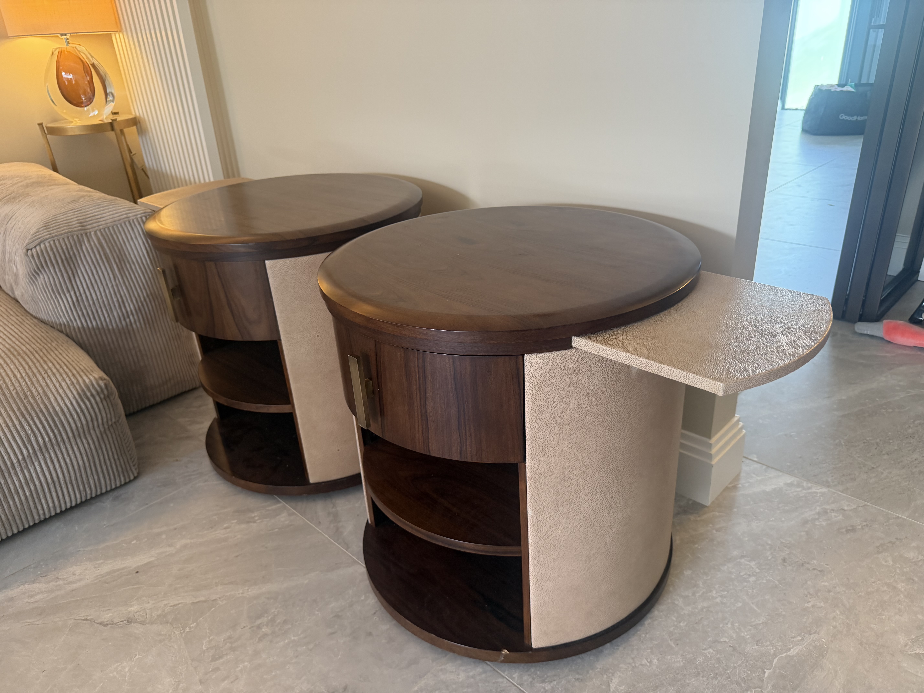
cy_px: 346
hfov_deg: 71.6
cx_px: 462
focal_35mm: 24
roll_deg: +4.8
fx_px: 641
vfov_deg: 56.8
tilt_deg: -26.6
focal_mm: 6.76
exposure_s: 1/50
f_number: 1.78
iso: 160
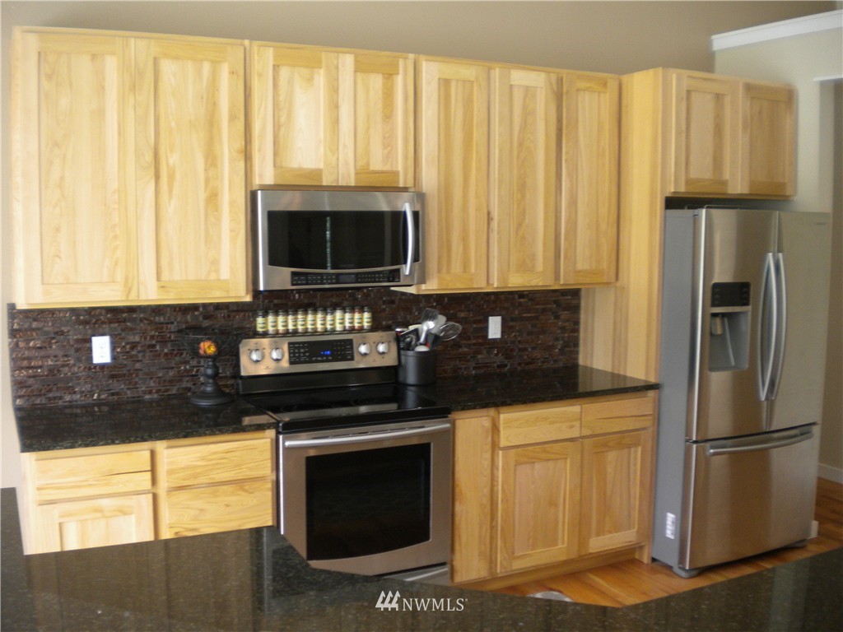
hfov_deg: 52.6
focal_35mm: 35
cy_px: 316
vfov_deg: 40.7
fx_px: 852
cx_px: 422
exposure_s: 1/32
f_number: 3.1
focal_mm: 6.3
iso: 161
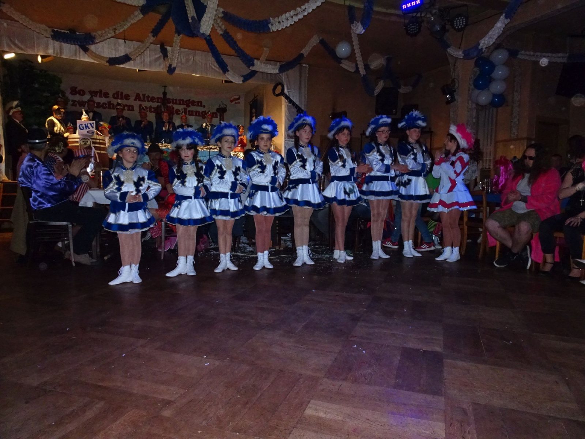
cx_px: 292
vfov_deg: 56.8
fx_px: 406
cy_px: 220
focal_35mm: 24
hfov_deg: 71.6
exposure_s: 1/125
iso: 800
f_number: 3.5
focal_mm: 4.1
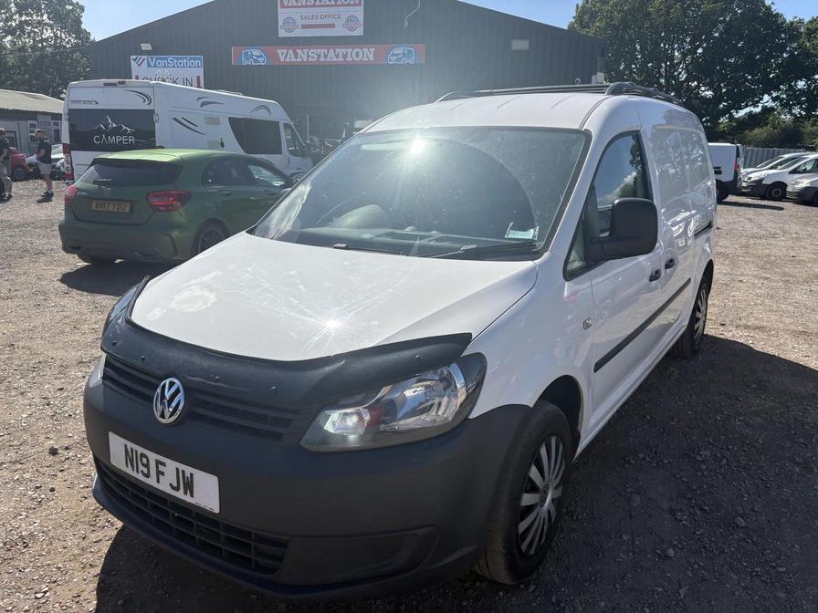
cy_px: 306
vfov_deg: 53.1
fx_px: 614
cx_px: 409
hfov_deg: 67.3
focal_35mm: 26
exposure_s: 1/4608
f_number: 1.6
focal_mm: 5.96
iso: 50
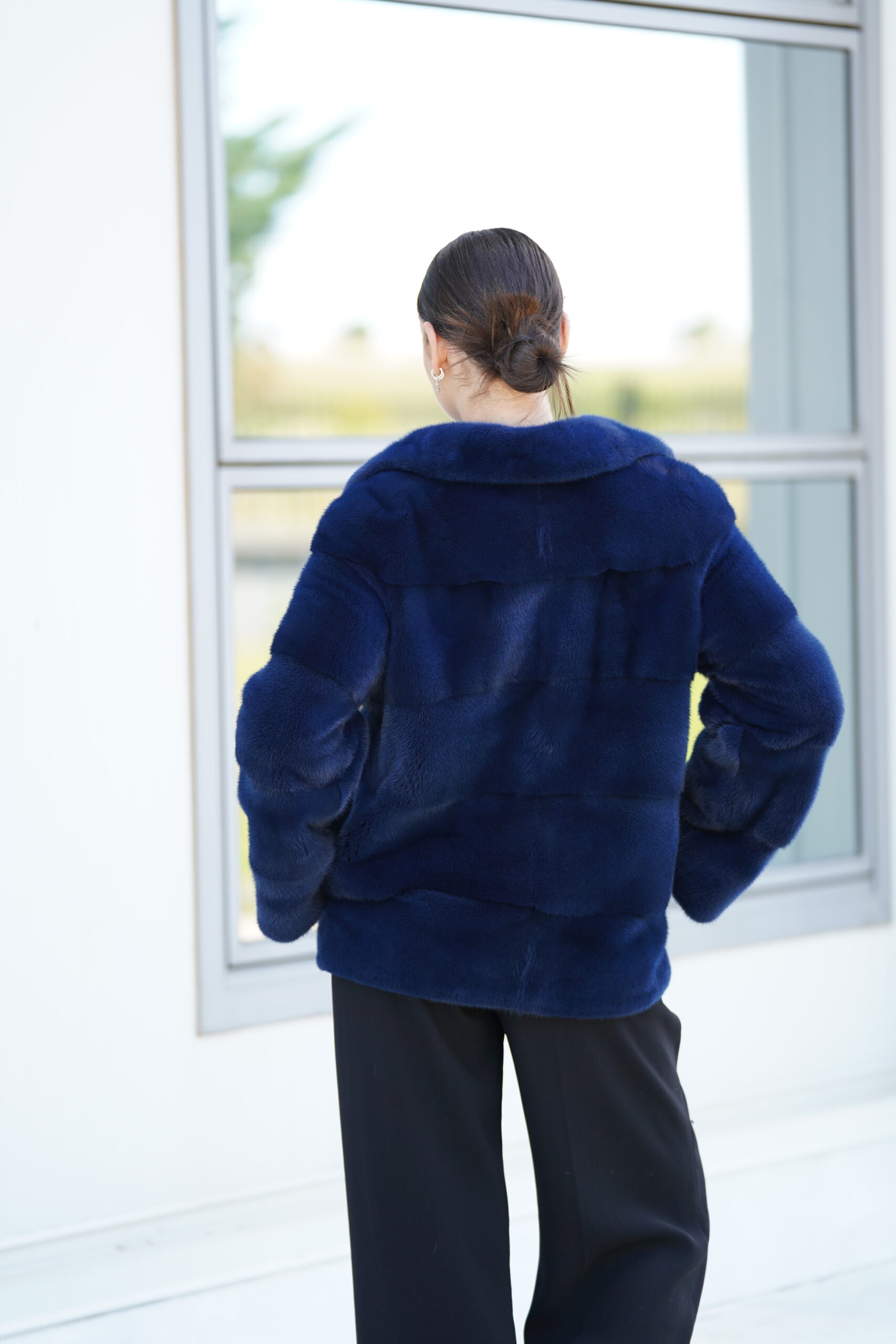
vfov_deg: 15.3
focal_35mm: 134
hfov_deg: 10.2
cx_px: 448
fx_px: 5002
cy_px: 672
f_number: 2.8
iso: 200
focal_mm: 134
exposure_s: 1/250
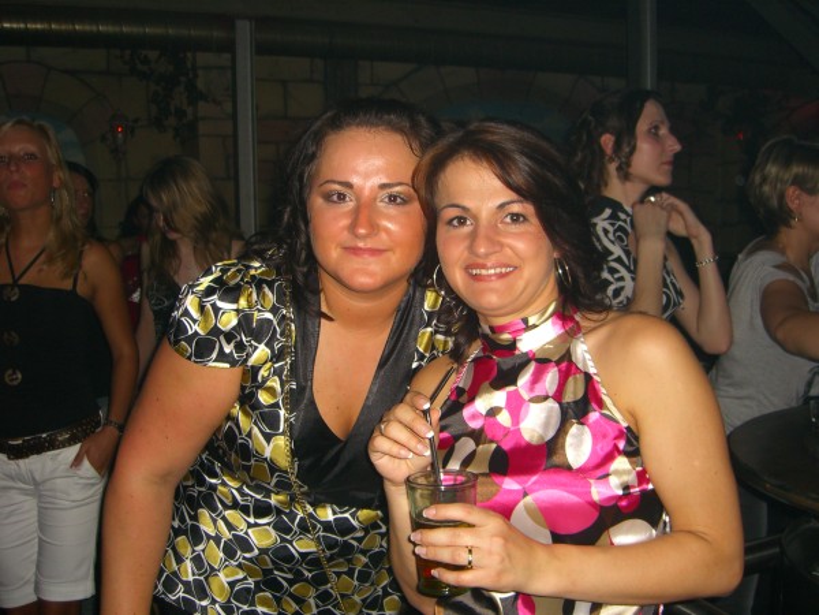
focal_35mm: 38
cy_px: 308
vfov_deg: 37.7
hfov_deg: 49.0
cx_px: 410
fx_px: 899
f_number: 2.8
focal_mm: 7.9
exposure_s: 1/60
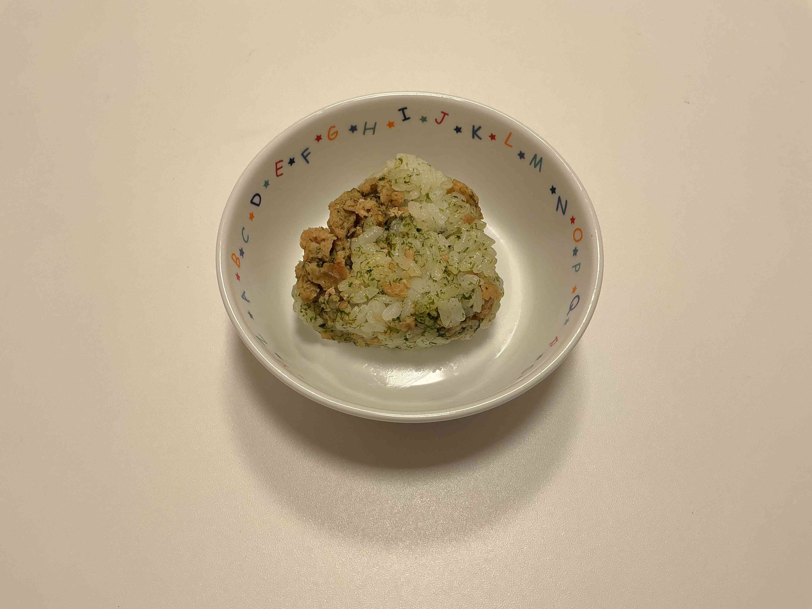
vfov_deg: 48.2
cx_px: 406
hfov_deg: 61.7
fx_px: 680
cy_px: 304
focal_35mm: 29
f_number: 1.8
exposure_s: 1/120
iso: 50
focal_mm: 3
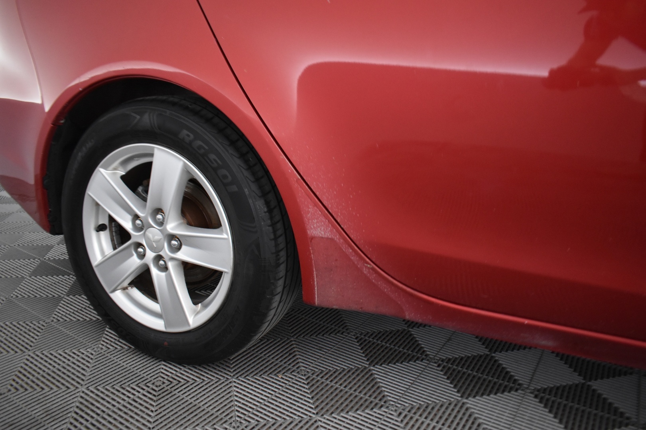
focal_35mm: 27
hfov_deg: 67.4
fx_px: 484
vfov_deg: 47.9
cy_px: 215
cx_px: 323
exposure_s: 1/30
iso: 1600
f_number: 3.5
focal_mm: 18
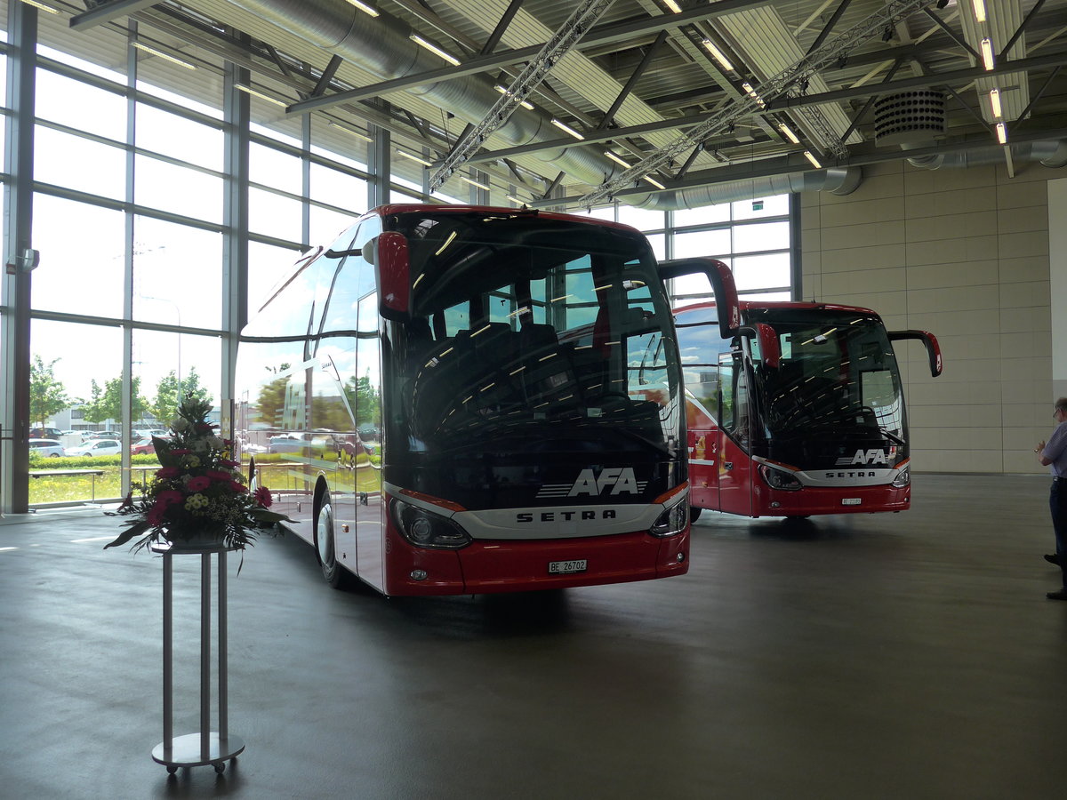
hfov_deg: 61.7
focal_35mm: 29
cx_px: 534
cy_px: 400
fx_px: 894
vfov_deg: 48.2
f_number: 2.8
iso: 125
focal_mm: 6
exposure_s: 1/320
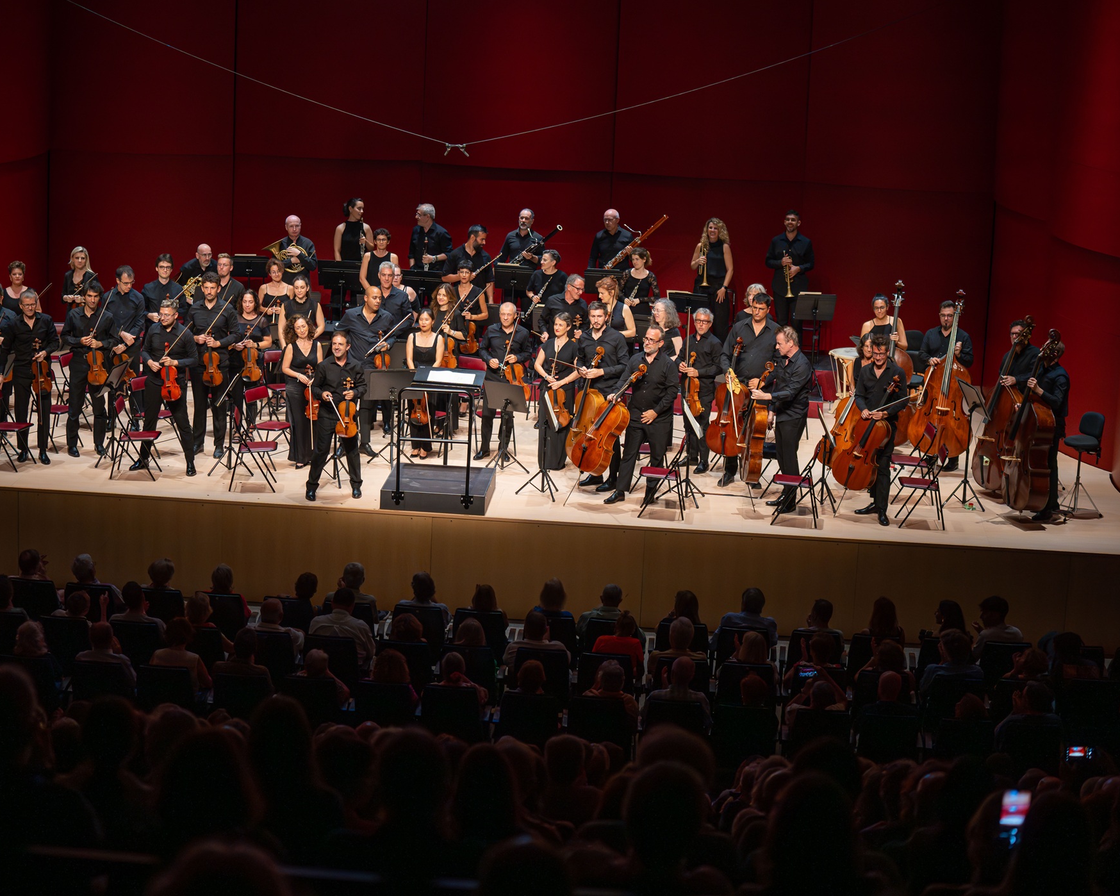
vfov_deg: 19.4
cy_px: 448
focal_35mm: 79
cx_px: 480
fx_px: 2618
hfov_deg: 24.1
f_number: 2.8
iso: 2000
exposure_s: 1/400
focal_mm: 70
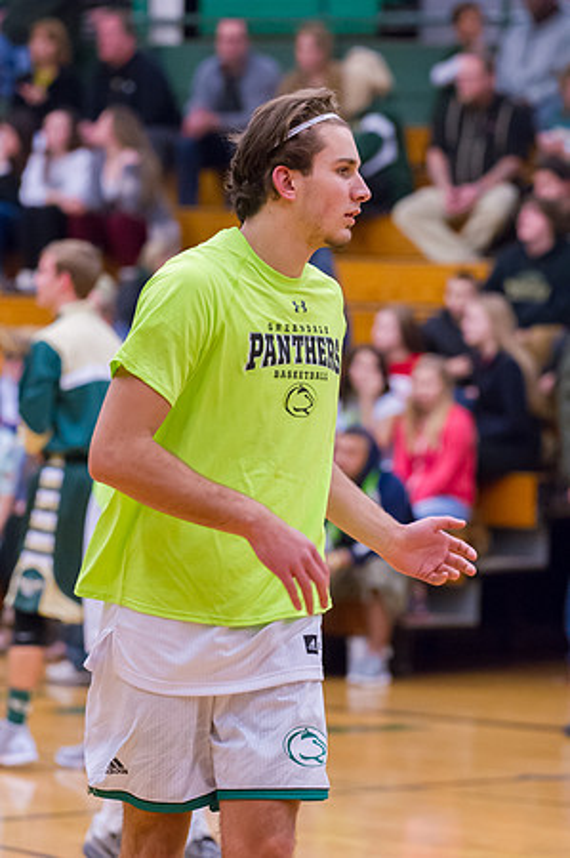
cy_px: 429
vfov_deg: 9.0
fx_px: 5475
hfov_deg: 6.0
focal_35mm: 230
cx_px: 285
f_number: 5.6
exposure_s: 1/320
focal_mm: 230
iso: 6400
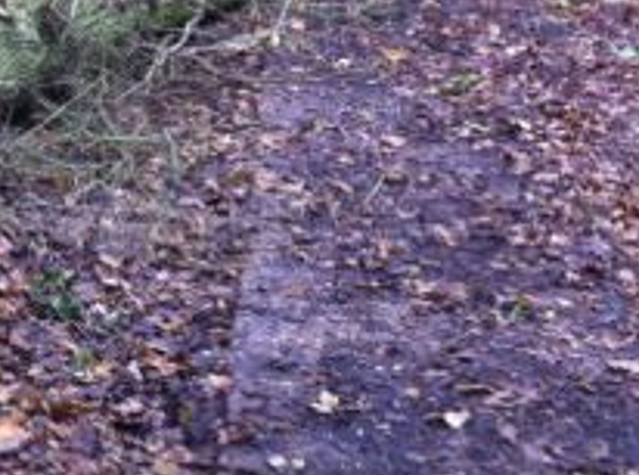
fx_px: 2005
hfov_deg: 17.9
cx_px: 93
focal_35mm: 109
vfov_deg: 13.4
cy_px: 93
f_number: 2.8
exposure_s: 1/15
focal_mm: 3.85
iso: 160
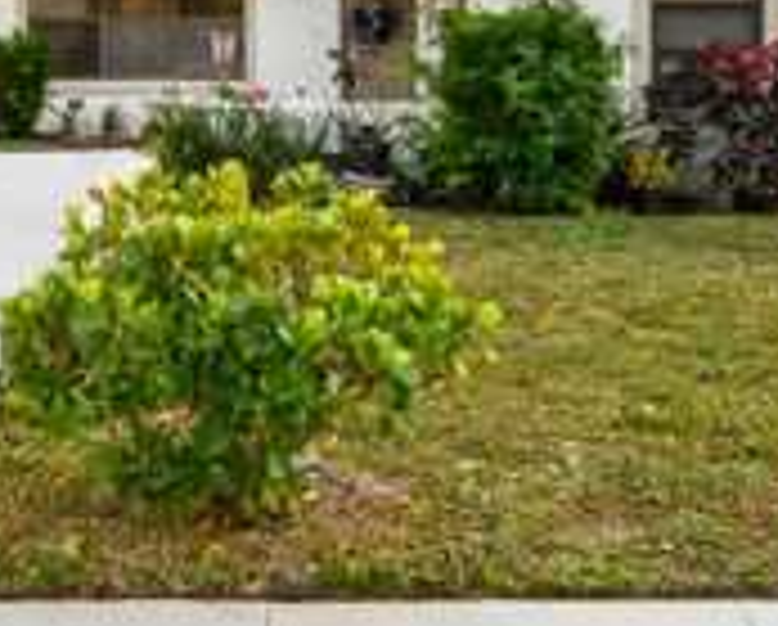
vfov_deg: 23.2
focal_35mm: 65
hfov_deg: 29.1
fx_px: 1499
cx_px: 337
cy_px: 126
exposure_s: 1/40
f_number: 9
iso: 400
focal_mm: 15
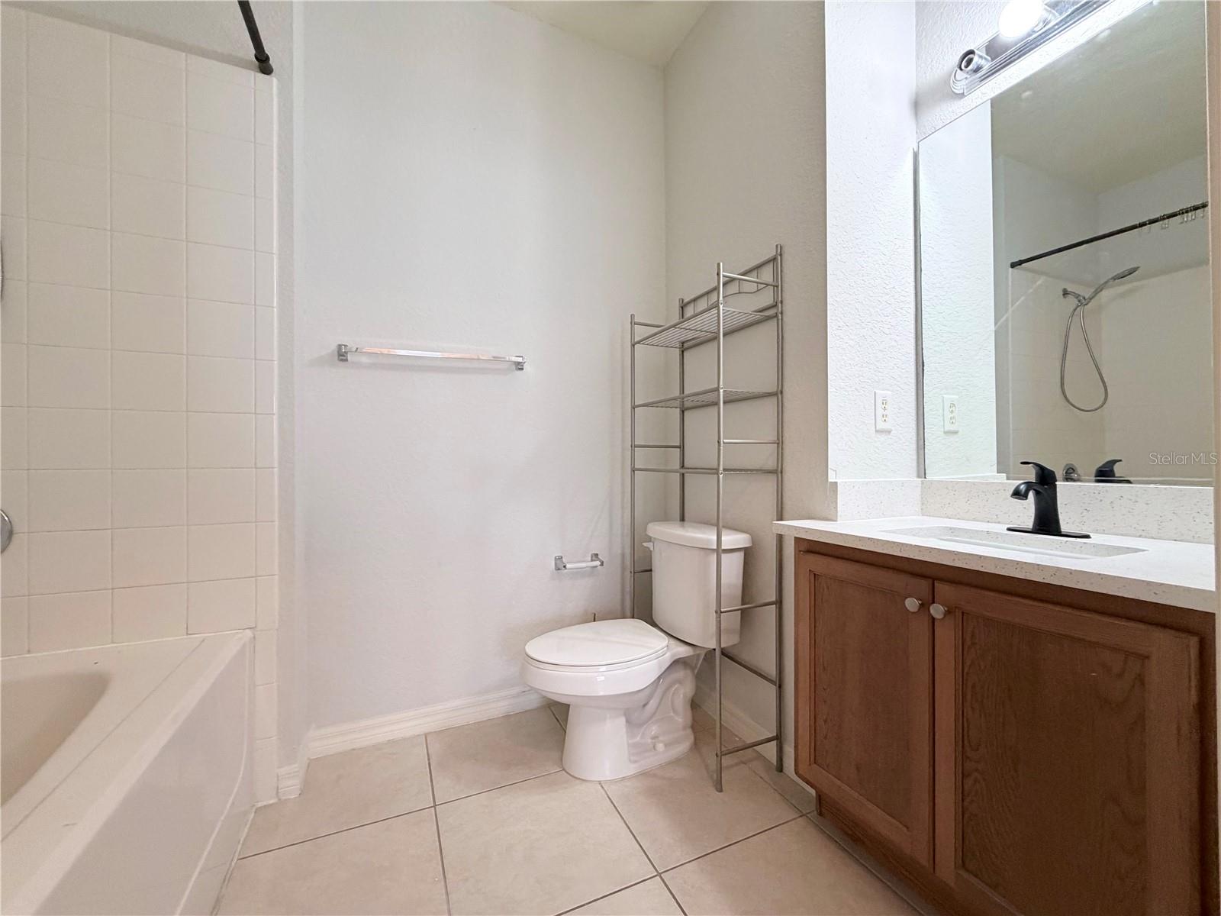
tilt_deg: +0.8
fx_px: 494
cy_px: 458
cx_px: 610
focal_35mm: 14
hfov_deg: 102.1
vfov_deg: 85.7
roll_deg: +0.4
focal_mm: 2.22
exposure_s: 1/60
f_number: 2.2
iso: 250
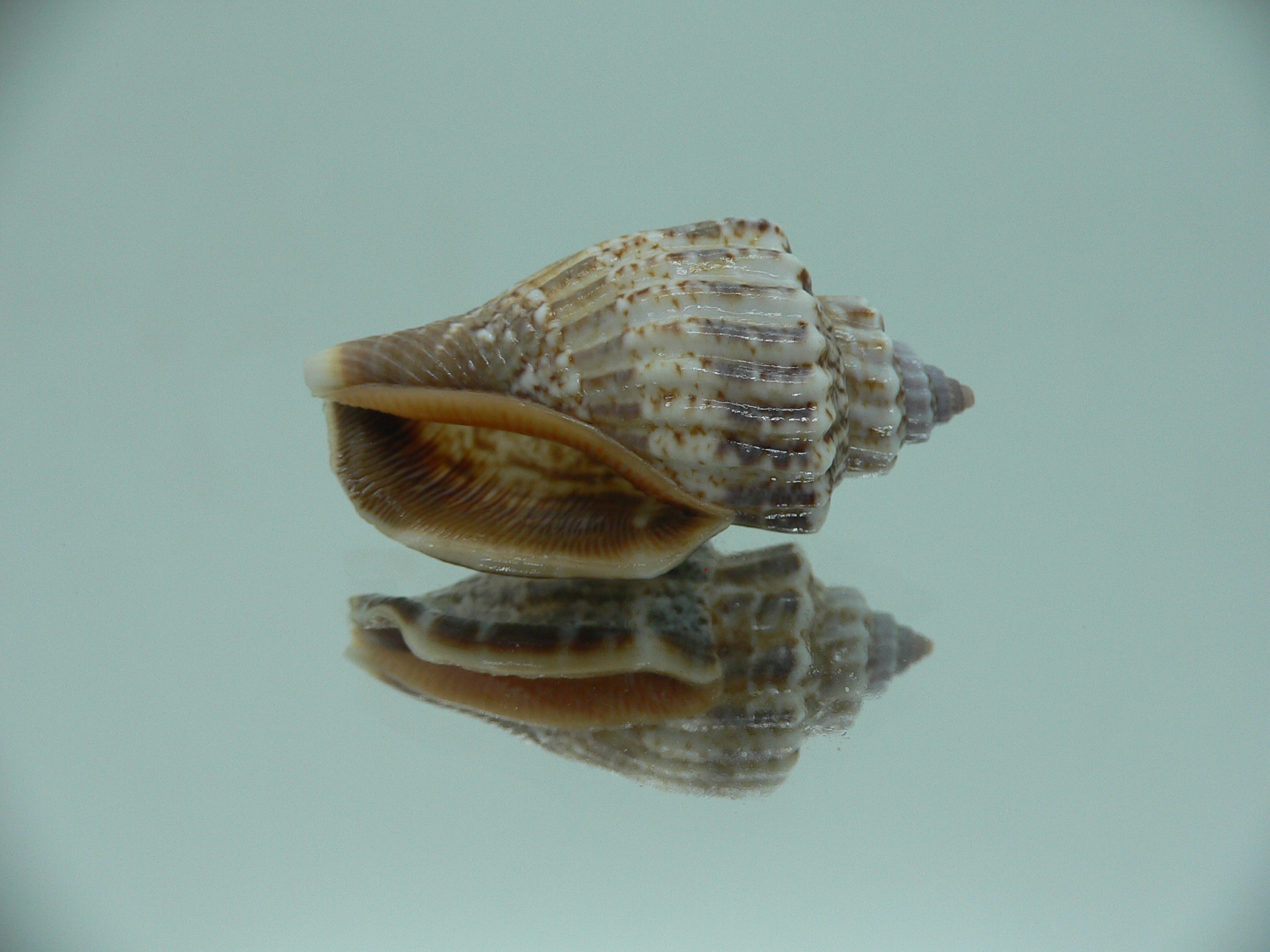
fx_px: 1284
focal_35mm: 35
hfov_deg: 52.6
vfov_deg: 40.7
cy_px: 476
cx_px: 635
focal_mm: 4.6
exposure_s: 1/60
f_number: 2.8
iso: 80
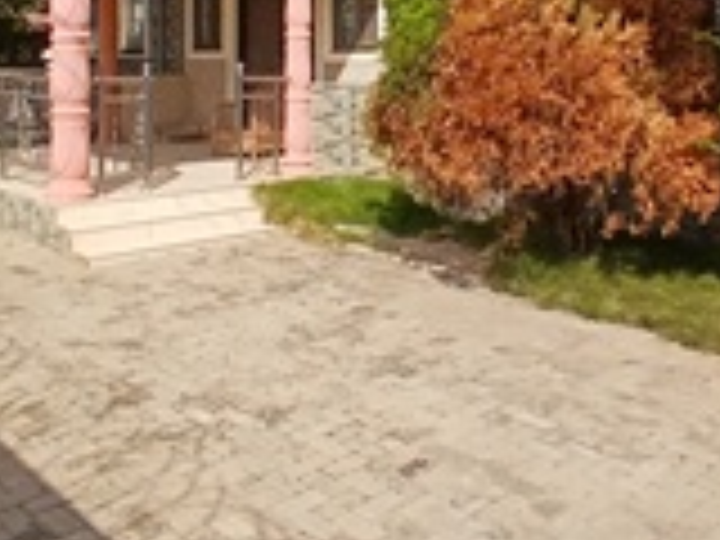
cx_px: 382
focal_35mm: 41
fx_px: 853
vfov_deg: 33.9
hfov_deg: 45.7
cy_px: 97
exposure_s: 1/1248
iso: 50
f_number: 2.2
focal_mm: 1.4
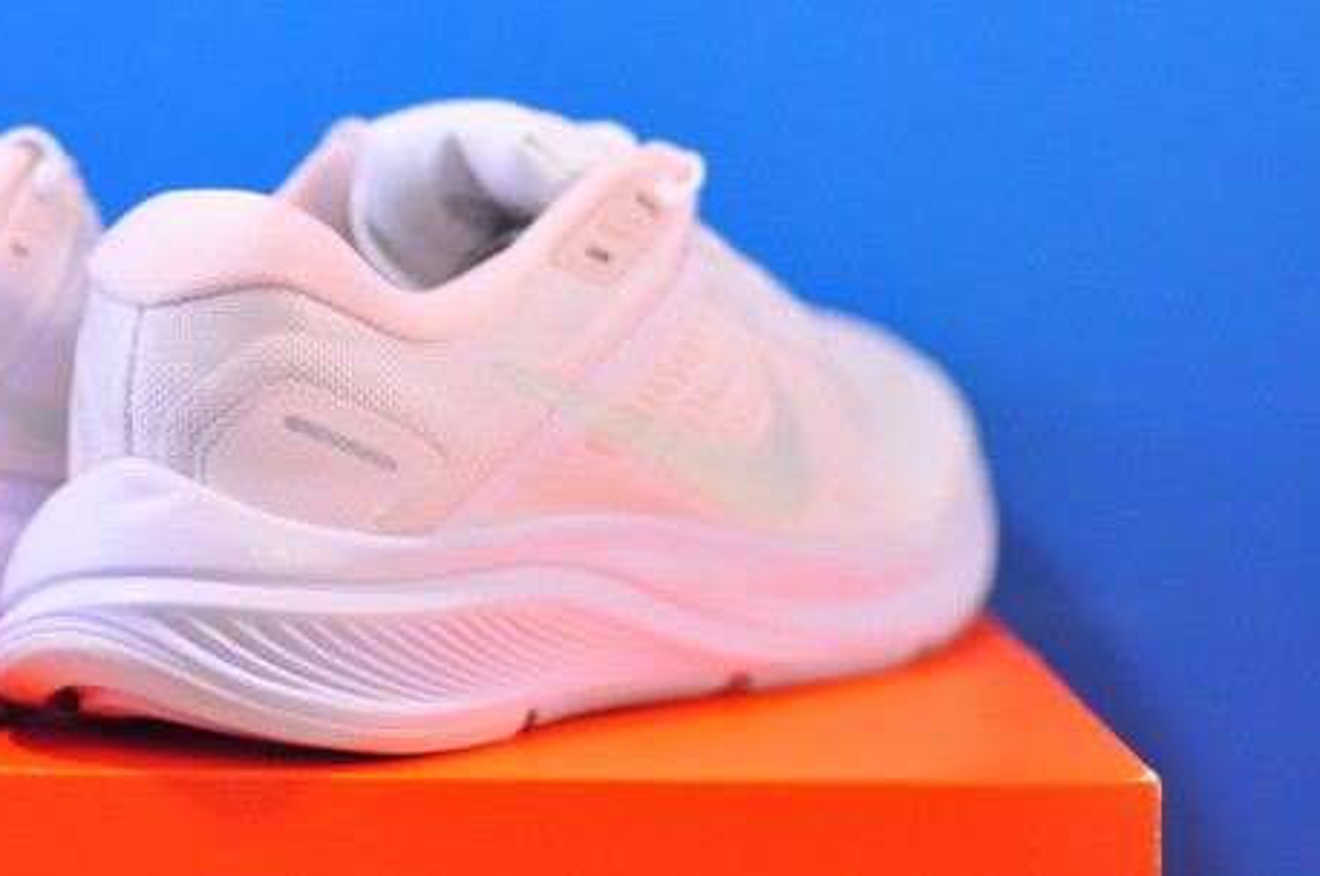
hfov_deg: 15.5
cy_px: 160
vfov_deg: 10.4
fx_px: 4797
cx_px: 193
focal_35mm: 131
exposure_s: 1/320
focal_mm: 50
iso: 250
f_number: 2
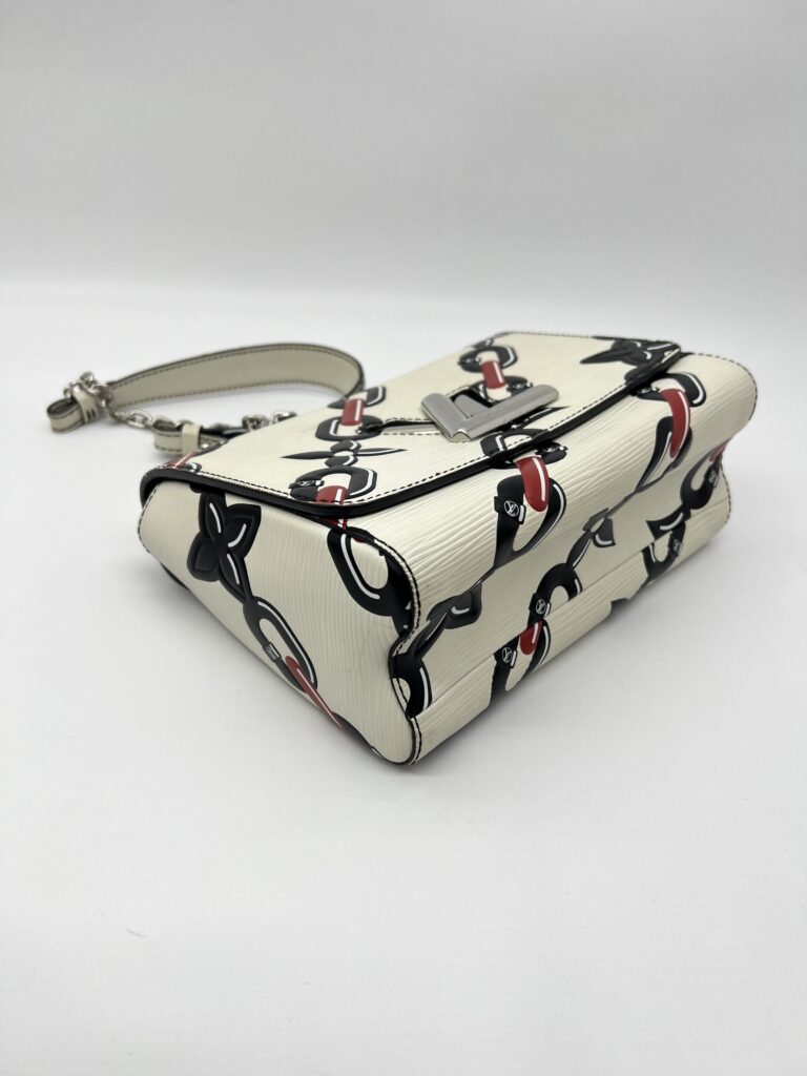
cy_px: 538
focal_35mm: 26
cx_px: 404
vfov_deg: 67.3
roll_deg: -3.9
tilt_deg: -35.8
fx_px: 808
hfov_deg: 53.1
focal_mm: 5.7
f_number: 1.5
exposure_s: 1/231
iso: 40
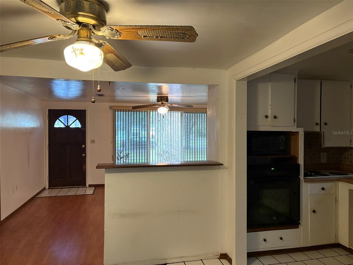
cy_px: 132
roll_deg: +0.1
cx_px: 176
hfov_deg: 67.3
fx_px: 265
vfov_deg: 53.1
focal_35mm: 26
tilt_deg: +0.9
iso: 320
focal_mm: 5.96
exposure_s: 1/60
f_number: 1.6
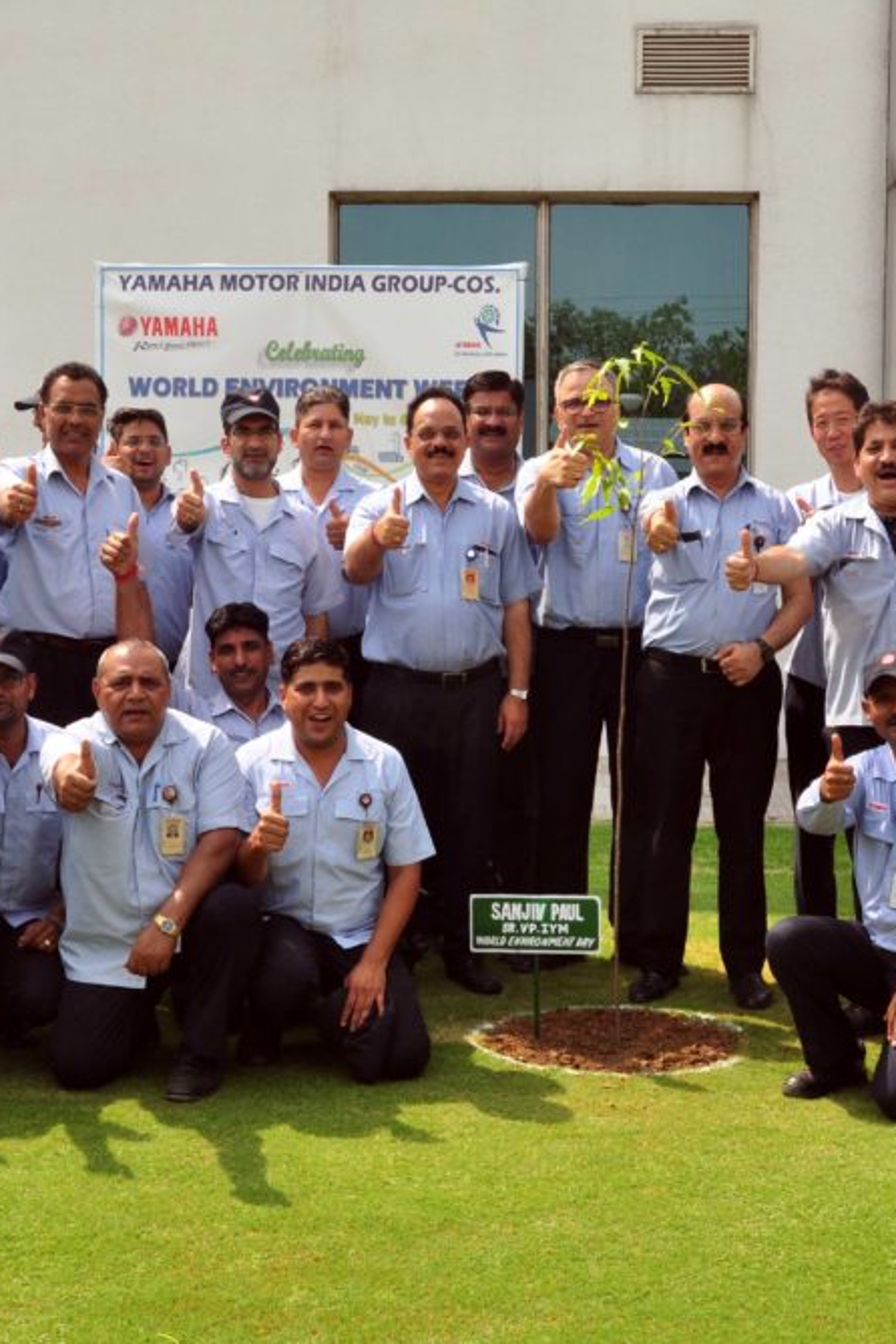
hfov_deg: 24.6
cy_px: 681
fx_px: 2053
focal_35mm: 55
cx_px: 460
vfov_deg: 36.2
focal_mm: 24
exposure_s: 1/125
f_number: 13
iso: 250
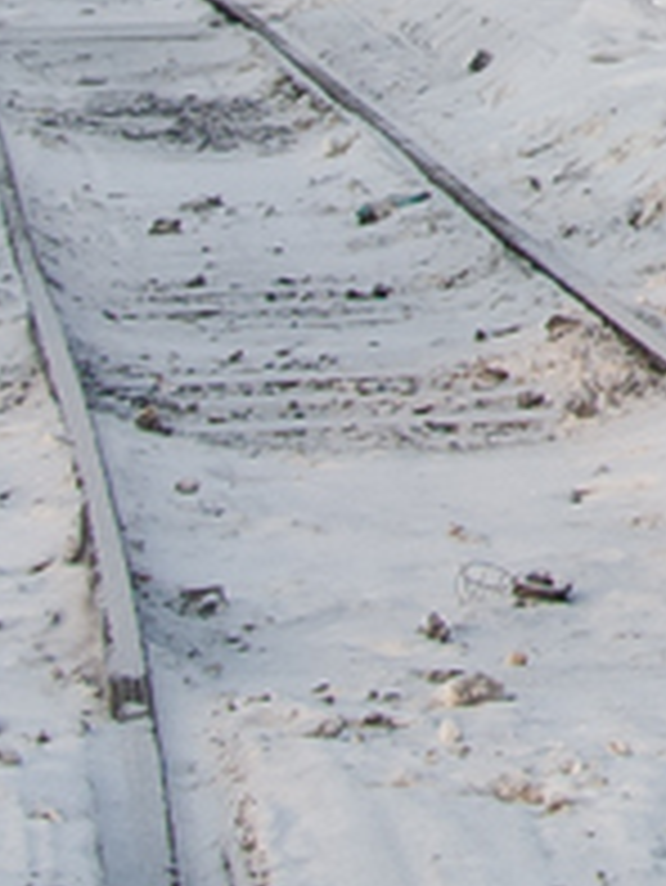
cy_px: -789
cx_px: 1872
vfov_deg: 7.3
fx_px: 6765
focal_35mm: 264
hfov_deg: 5.4
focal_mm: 30
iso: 200
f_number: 7.1
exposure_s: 1/400
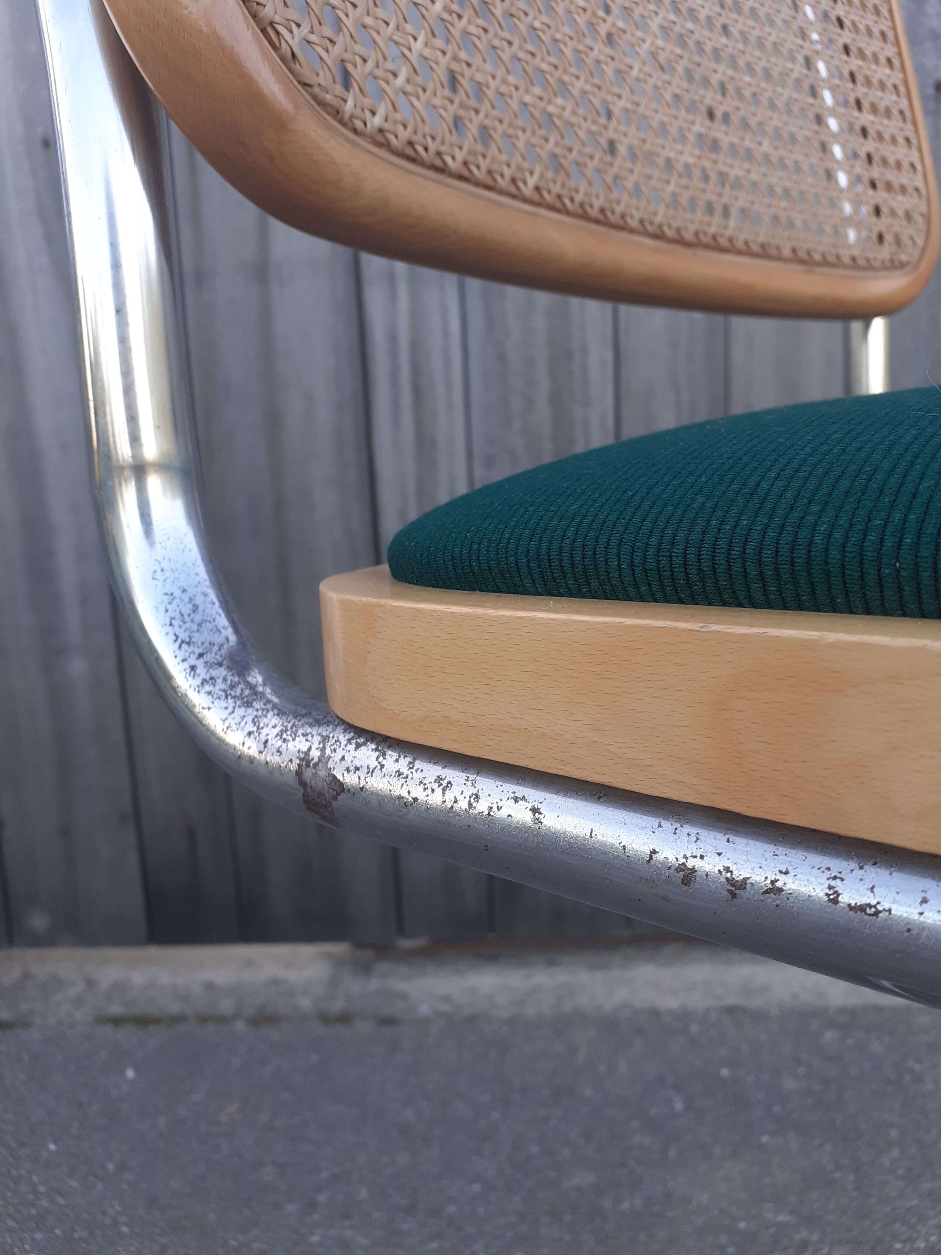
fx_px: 979
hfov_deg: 51.4
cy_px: 628
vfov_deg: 65.3
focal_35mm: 27
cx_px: 470
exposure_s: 1/105
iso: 40
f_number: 1.9
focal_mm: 3.6
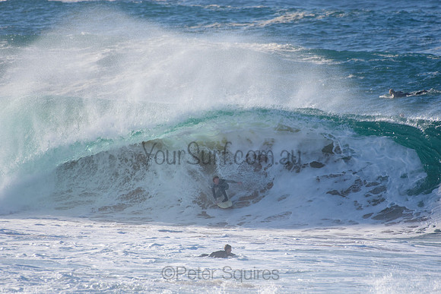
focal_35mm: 750
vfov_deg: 1.8
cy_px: 147
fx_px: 9189
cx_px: 220
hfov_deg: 2.7
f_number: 5.6
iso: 320
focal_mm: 500
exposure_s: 1/2000
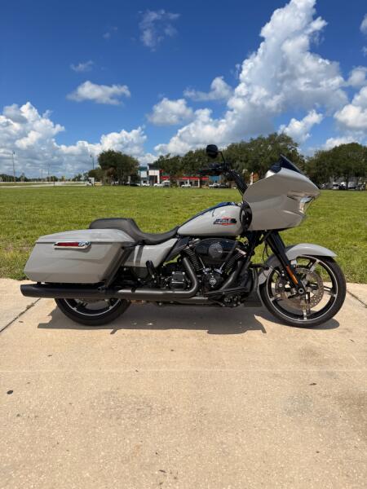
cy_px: 244
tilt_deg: -10.8
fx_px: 339
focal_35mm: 24
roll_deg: -0.5
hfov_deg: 56.8
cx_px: 184
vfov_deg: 71.6
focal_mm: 6.76
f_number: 1.78
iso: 80
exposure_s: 1/3759
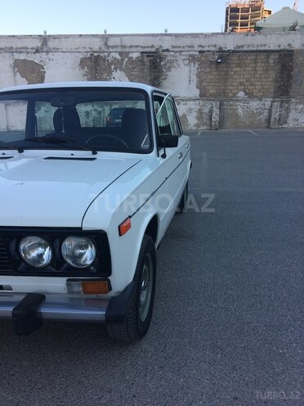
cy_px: 203
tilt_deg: -16.4
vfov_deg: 61.7
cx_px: 152
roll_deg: +0.6
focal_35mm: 29
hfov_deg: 48.2
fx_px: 340
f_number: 2.2
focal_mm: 4.15
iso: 32
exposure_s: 1/466
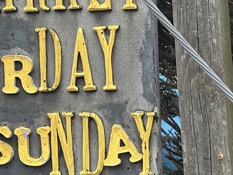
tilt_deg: +2.3
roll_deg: -1.2
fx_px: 1286
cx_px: 5
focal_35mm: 191
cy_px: 48
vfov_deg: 7.8
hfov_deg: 10.3
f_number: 2.8
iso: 50
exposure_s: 1/99
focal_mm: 9
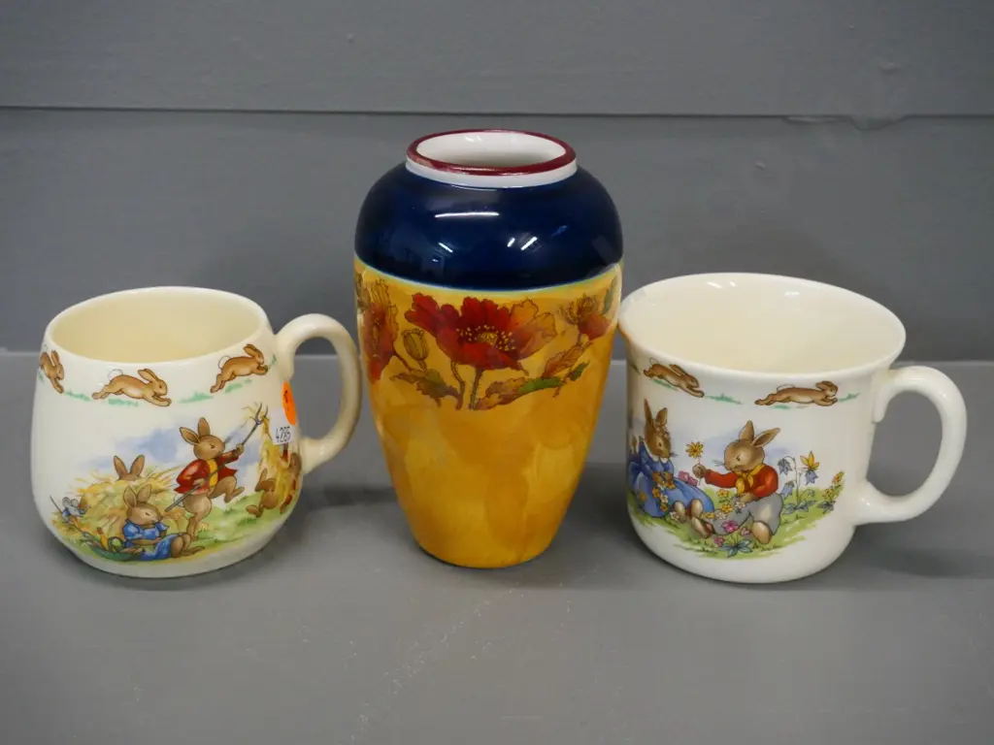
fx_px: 1263
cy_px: 372
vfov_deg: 32.9
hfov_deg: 42.9
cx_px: 497
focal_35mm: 44
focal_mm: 22
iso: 3200
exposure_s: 1/125
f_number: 5.6
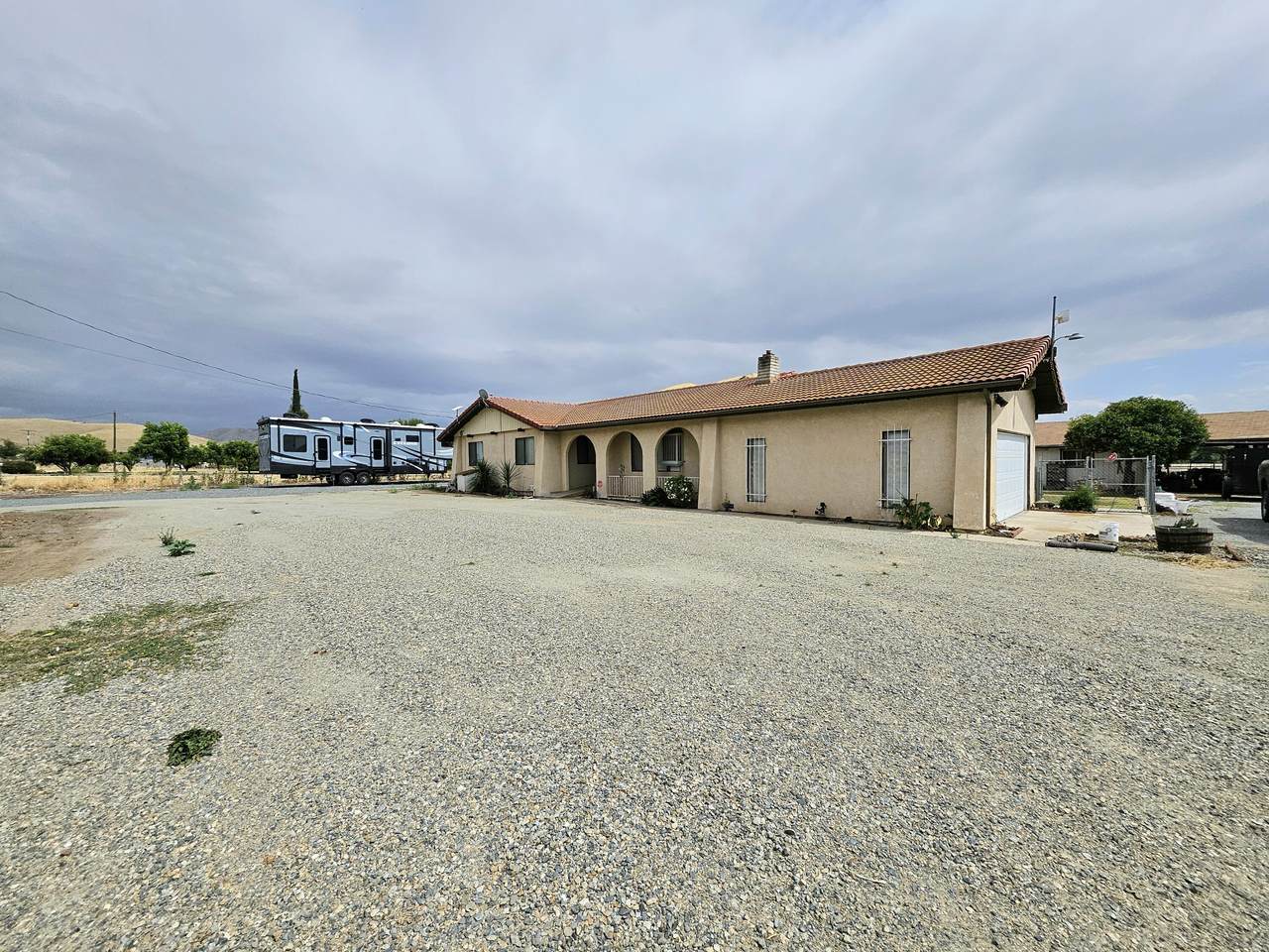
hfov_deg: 106.2
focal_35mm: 13
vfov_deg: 89.9
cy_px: 476
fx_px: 477
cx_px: 634
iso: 32
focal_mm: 1.74
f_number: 2.2
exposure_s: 1/5000
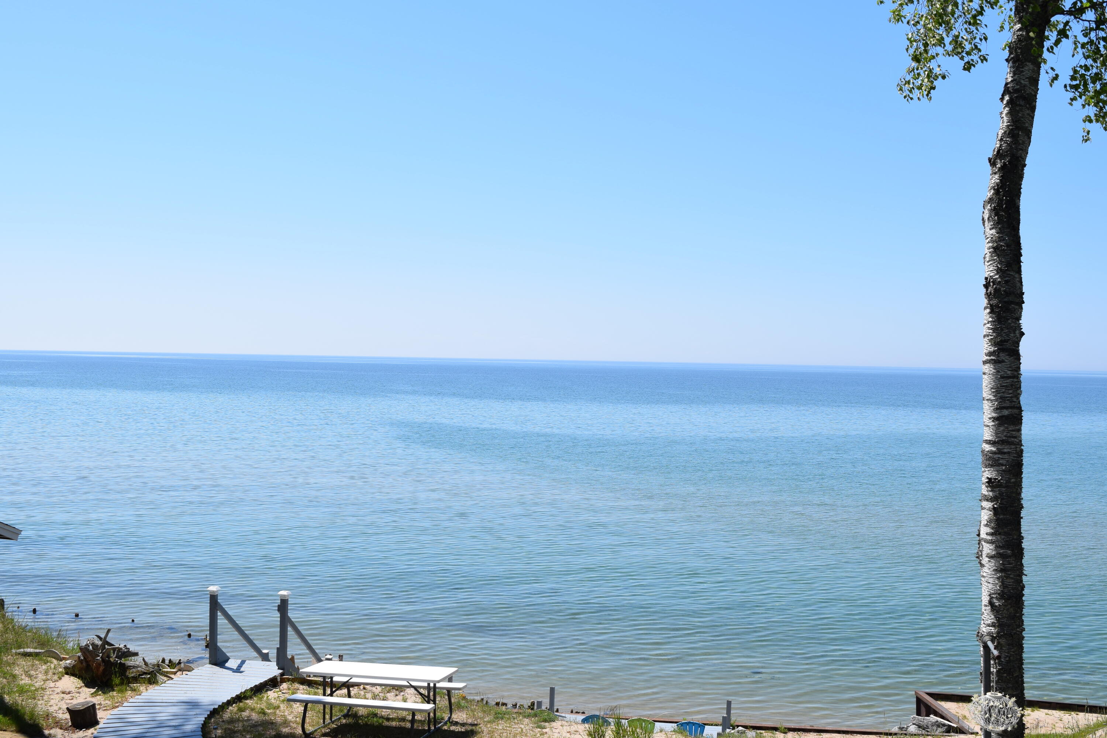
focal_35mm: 39
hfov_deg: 49.6
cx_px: 554
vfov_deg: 34.2
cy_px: 369
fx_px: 1199
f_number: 11
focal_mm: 26
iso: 200
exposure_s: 1/500
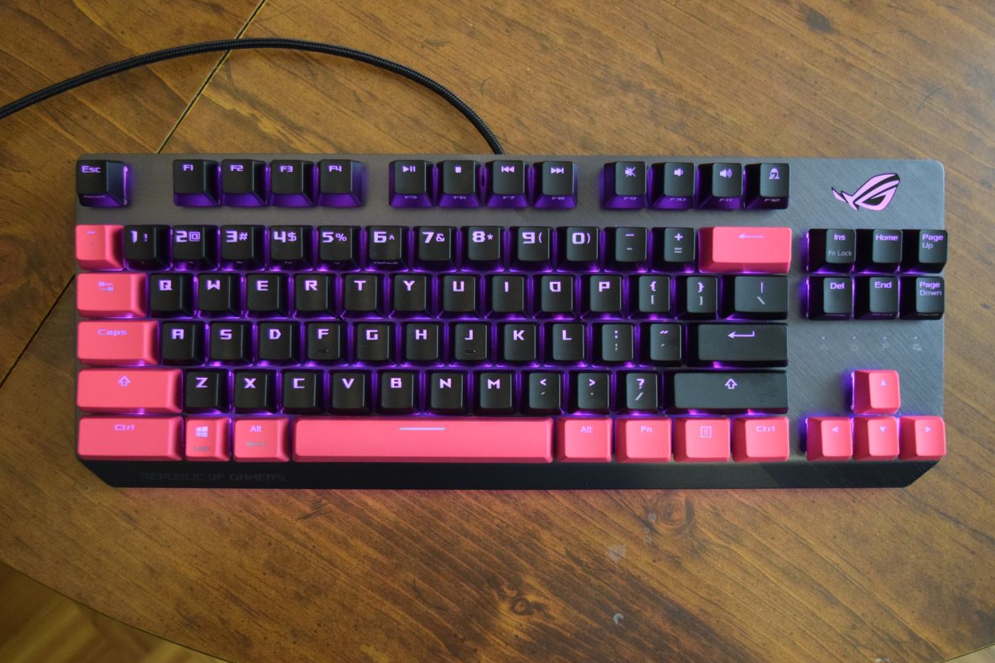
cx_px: 494
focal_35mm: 37
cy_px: 325
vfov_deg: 35.9
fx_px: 1023
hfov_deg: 51.9
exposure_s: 1/60
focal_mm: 24
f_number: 4
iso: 2800
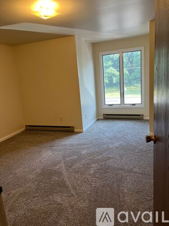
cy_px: 113
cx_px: 84
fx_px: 169
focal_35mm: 26
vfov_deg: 67.3
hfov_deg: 53.1
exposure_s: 1/120
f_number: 1.5
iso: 100
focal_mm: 5.7
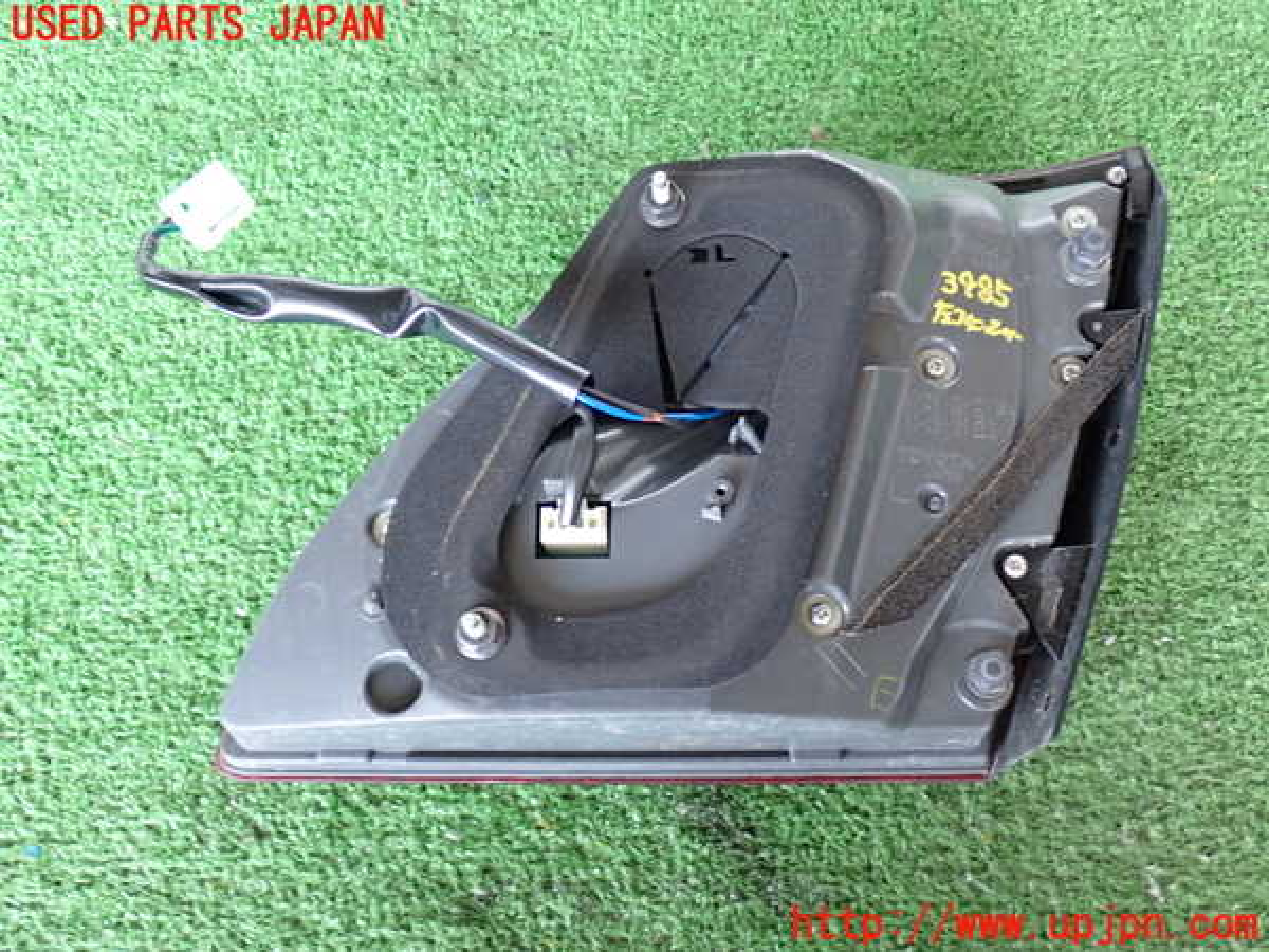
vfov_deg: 37.7
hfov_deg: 49.0
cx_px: 634
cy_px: 476
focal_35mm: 38
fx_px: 1393
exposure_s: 1/40
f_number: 2.7
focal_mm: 6.83
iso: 640
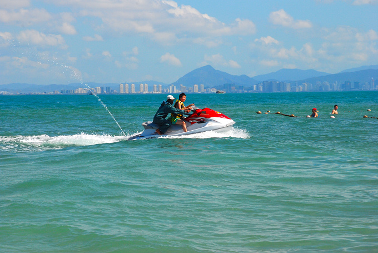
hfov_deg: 16.1
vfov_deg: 10.8
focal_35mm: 128
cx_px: 189
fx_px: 1340
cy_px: 126
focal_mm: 85
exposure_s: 1/350
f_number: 16
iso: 320
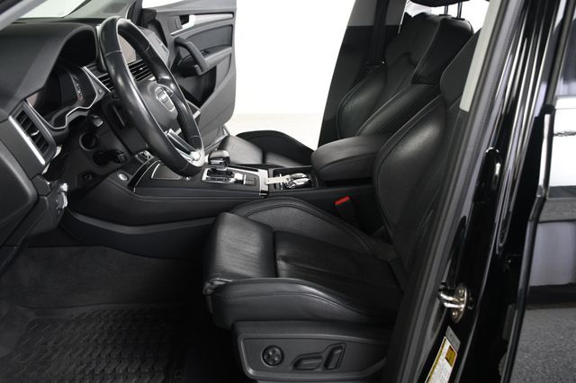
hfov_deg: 49.6
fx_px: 624
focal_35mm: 39
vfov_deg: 34.2
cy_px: 192
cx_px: 288
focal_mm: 26
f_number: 4
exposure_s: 1/160
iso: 100
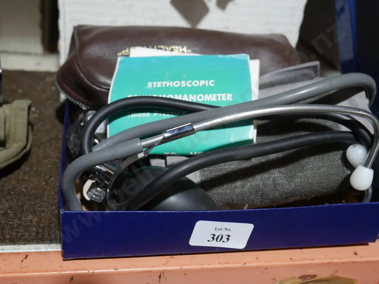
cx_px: 190
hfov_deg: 46.8
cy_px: 142
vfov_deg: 36.0
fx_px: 438
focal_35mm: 40
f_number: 4.5
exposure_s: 1/60
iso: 500
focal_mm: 20
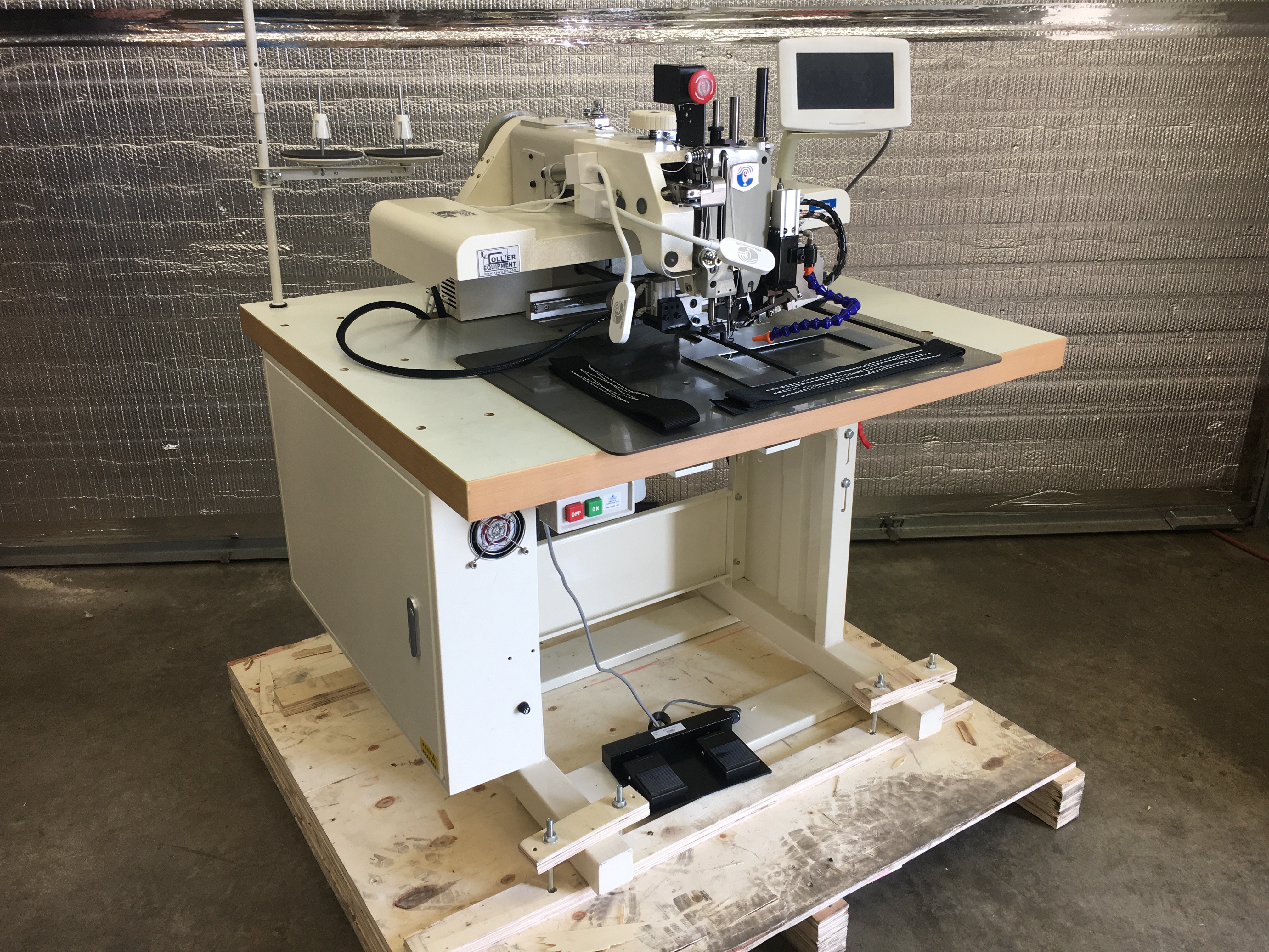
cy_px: 476
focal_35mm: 29
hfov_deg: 61.7
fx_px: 1063
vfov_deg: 48.2
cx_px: 634
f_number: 2.2
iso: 32
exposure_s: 1/40
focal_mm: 4.15
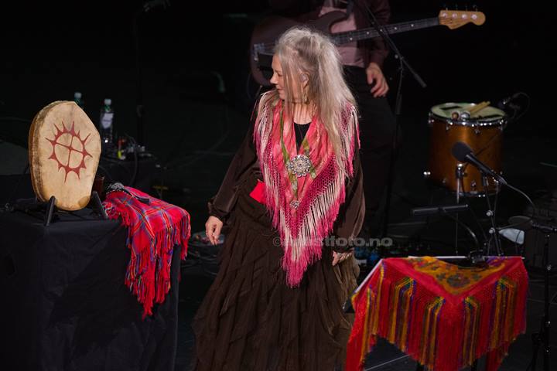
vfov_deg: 6.9
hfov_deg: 10.3
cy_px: 186
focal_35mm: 200
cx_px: 278
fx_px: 3094
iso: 1600
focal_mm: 200
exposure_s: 1/500
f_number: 4
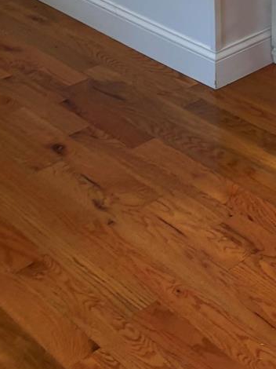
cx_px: 401
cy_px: -203
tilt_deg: -12.2
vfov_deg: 19.6
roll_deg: -2.2
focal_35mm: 85
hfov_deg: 16.0
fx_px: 904
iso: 80
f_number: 1.6
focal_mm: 5.96
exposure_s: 1/120
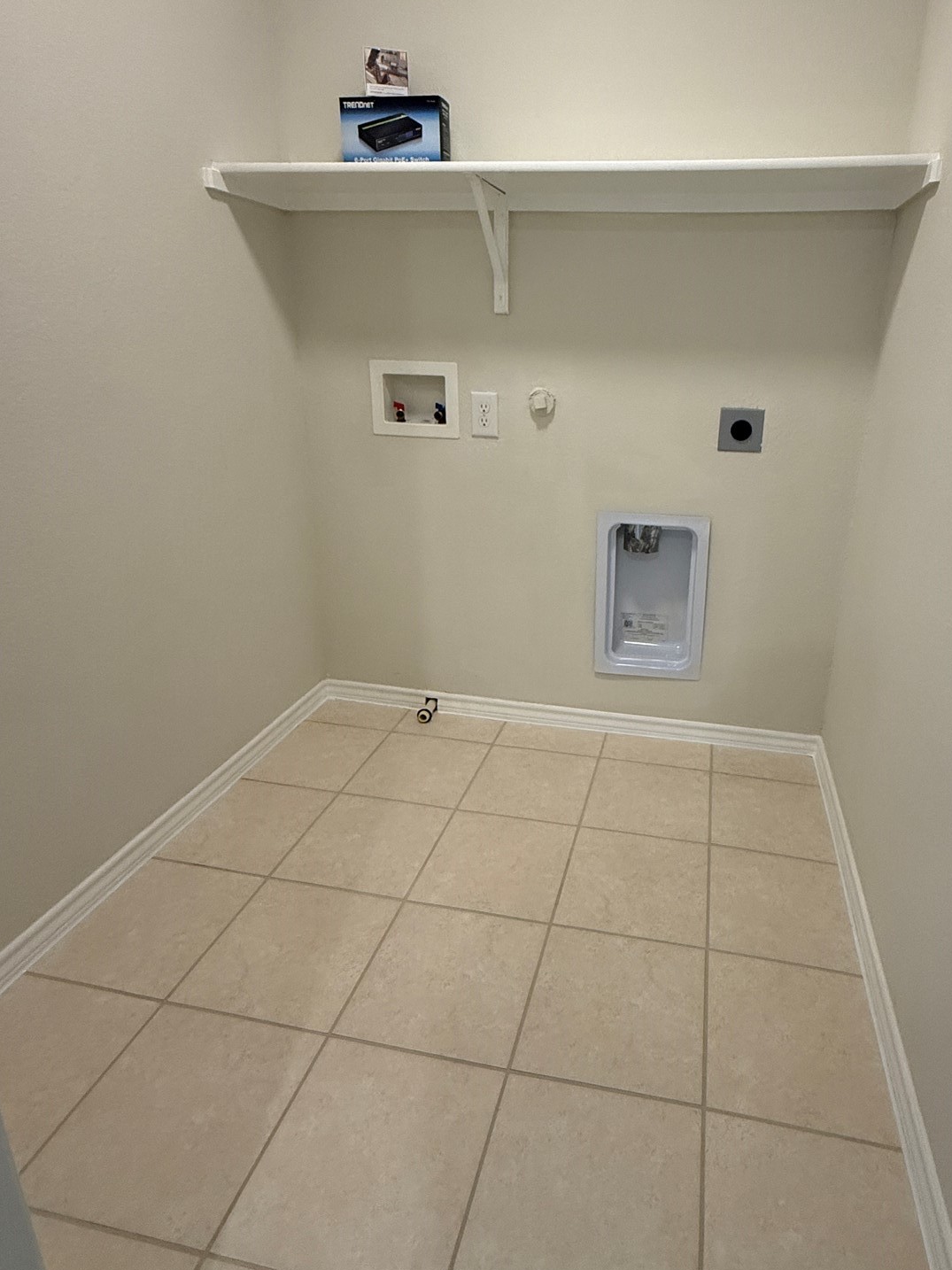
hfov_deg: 65.2
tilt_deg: -17.1
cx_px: 581
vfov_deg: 81.5
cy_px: 574
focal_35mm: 20
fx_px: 734
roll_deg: -2.3
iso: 320
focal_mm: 2.22
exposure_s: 1/120
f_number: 2.2
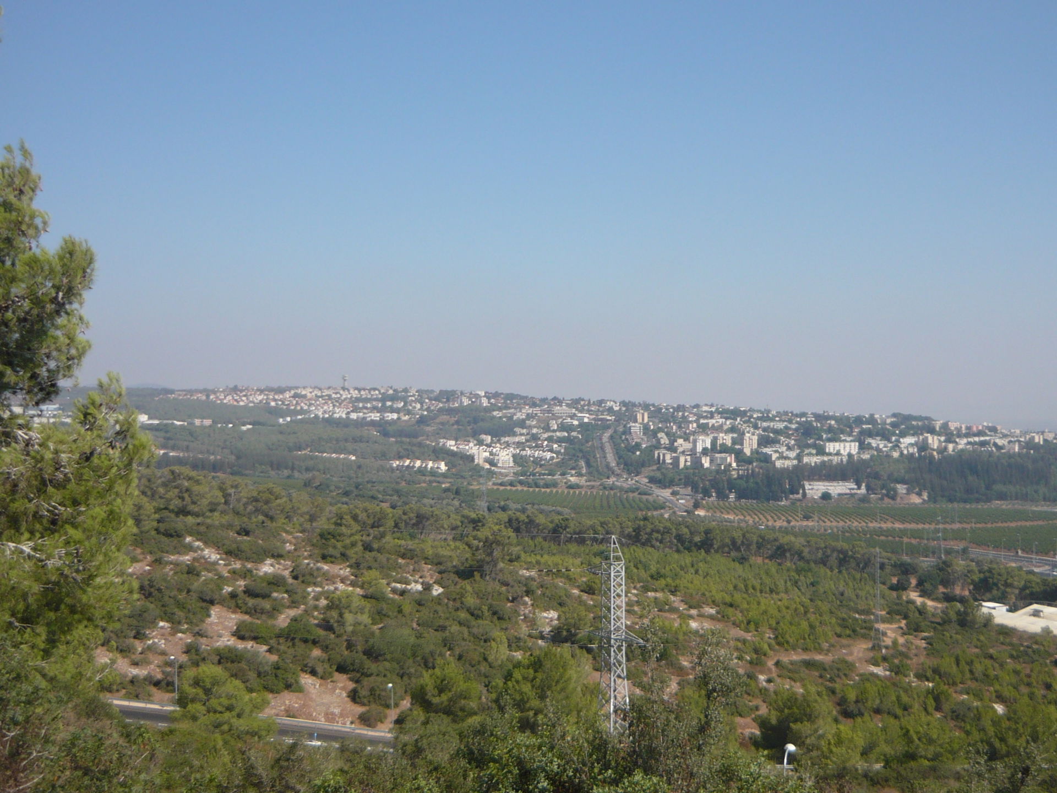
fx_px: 1313
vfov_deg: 33.6
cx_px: 528
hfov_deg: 43.9
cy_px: 396
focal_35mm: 43
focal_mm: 5.5
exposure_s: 1/250
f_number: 8
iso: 100
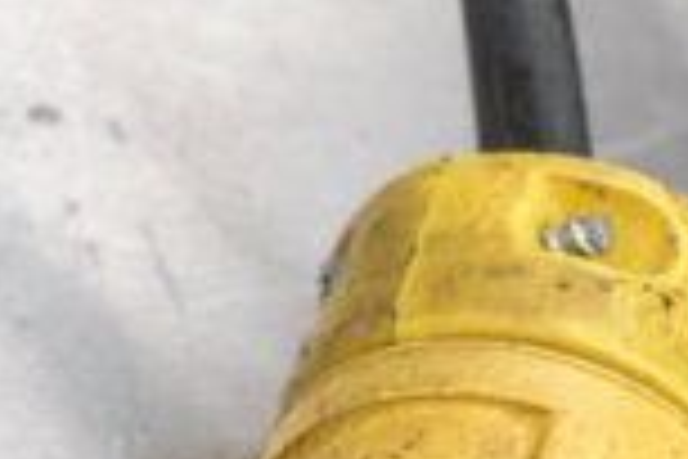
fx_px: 3879
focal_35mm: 203
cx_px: 391
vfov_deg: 6.6
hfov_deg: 10.1
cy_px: 893
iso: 200
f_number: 5.6
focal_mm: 34
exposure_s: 1/125
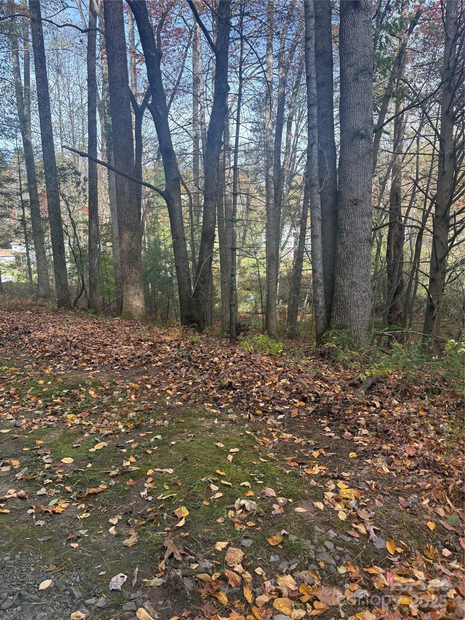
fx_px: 466
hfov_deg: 53.1
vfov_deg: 67.3
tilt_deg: -5.9
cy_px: 310
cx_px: 232
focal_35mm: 26
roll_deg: +1.7
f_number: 1.6
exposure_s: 1/438
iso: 64
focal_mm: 5.96
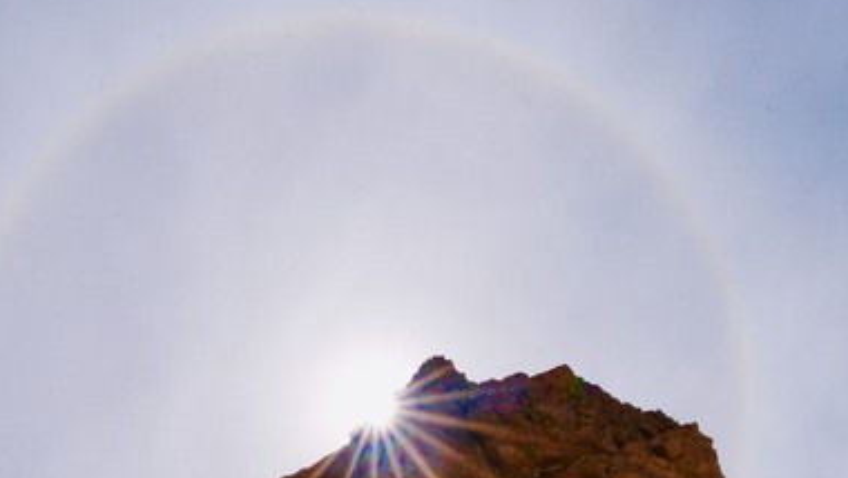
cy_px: 386
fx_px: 967
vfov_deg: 27.2
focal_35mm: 43
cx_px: 545
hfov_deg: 46.8
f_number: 22
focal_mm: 20
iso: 100
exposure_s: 1/250
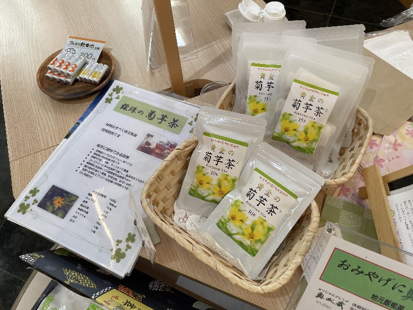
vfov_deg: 53.1
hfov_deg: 67.3
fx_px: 310
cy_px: 155
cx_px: 206
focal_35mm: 26
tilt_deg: -59.8
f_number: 1.6
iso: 32
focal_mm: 4.2
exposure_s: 1/200
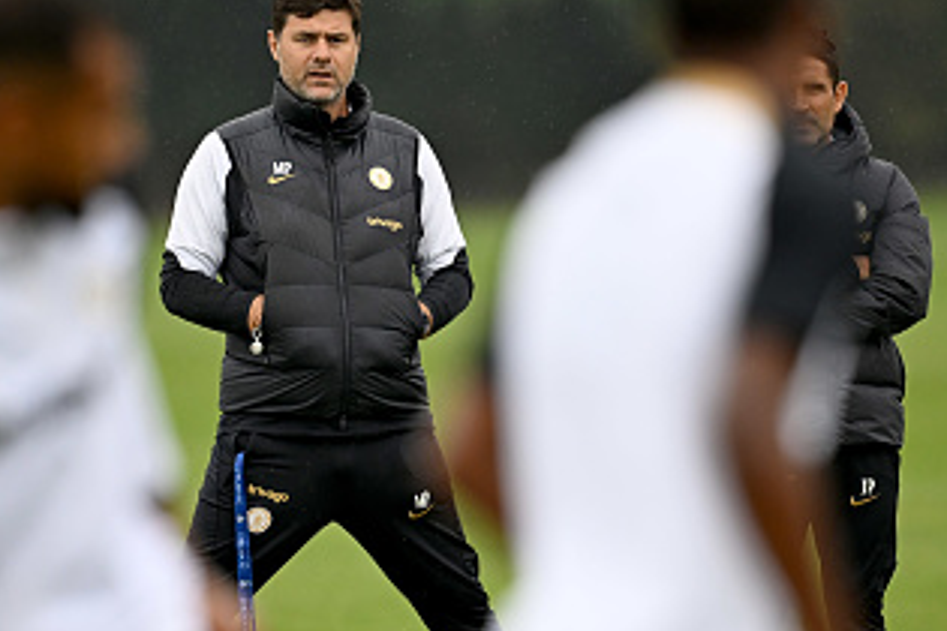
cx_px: 358
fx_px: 19833
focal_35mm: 754
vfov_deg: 1.8
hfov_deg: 2.7
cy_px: 439
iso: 800
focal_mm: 400
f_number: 3.2
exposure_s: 1/2500
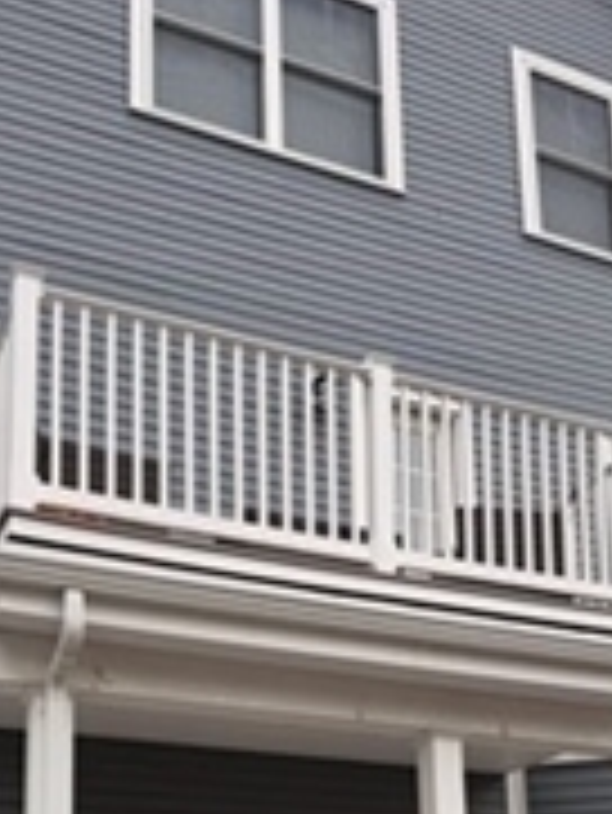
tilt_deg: +11.2
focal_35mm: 53
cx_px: 324
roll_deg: +0.5
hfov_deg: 27.6
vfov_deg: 33.6
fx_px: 1248
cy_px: 776
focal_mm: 6.76
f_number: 1.78
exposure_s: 1/2110
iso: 80
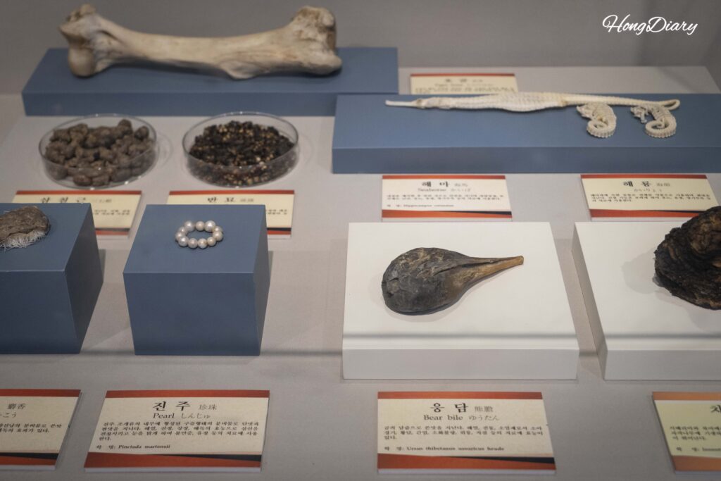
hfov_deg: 39.6
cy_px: 240
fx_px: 1001
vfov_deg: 27.0
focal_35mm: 50
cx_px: 360
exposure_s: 1/160
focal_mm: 50
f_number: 5.6
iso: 2500
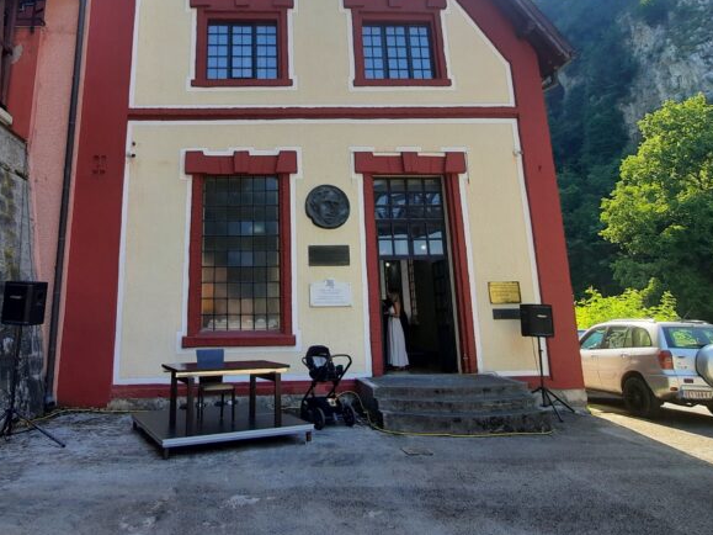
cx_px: 276
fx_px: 474
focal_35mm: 23
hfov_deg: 72.9
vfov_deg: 57.1
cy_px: 164
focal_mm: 1.74
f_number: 2.2
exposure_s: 1/286
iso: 40
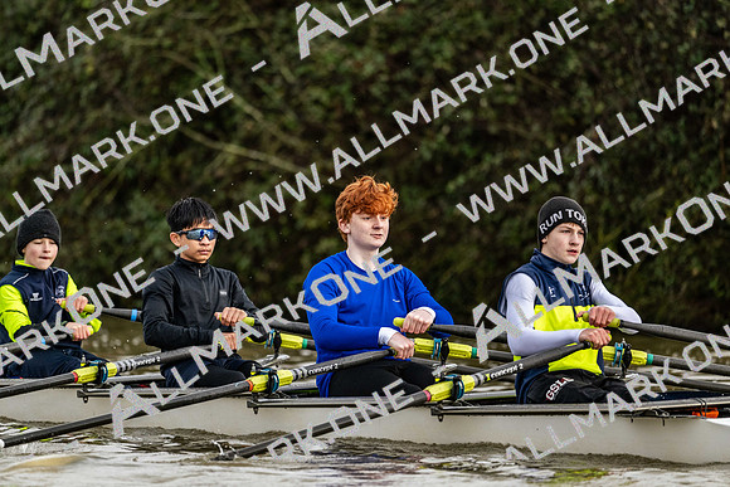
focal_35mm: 400
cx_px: 365
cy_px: 244
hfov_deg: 5.2
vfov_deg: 3.4
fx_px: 8113
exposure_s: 1/1600
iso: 1800
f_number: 4.5
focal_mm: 400
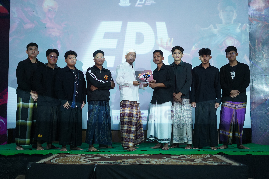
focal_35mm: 50
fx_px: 374
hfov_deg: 39.6
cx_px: 134
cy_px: 90
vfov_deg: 27.0
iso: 2000
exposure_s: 1/60
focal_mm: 50
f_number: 1.8
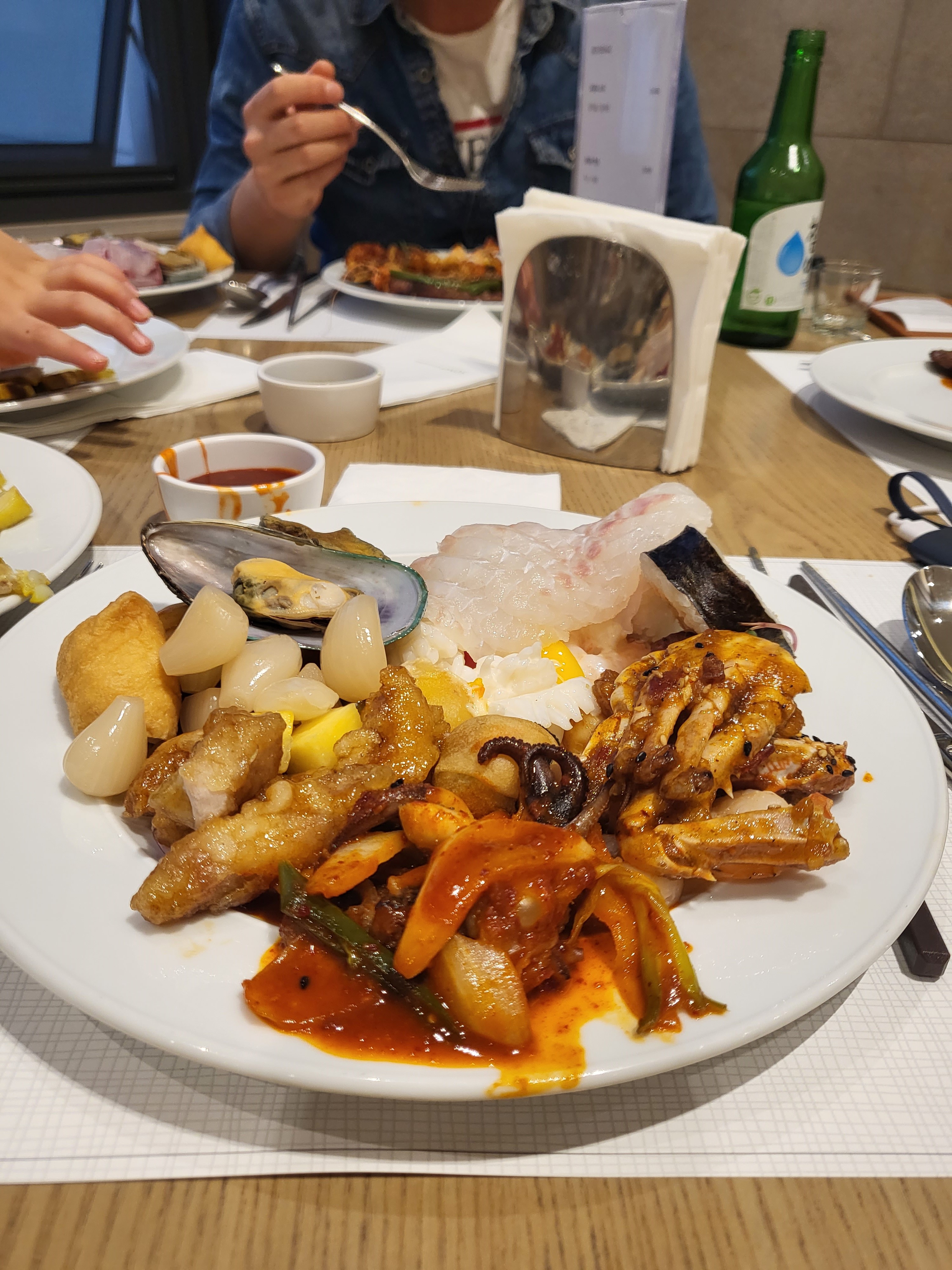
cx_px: 476
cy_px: 635
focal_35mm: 26
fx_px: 953
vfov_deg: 67.3
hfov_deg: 53.1
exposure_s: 1/120
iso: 160
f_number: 1.8
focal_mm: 4.25
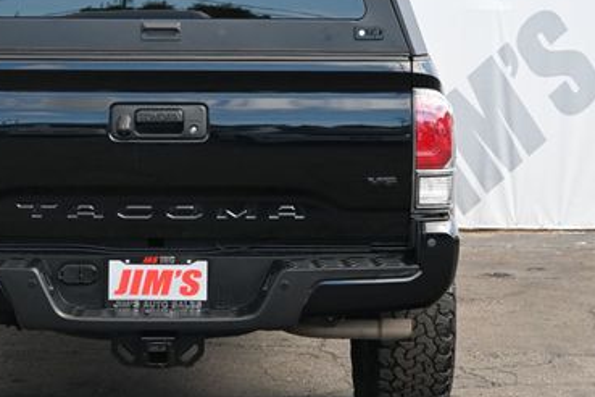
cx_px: 156
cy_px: 139
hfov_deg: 15.7
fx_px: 2148
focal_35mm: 130
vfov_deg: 10.5
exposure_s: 1/160
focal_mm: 50
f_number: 6.3
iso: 400
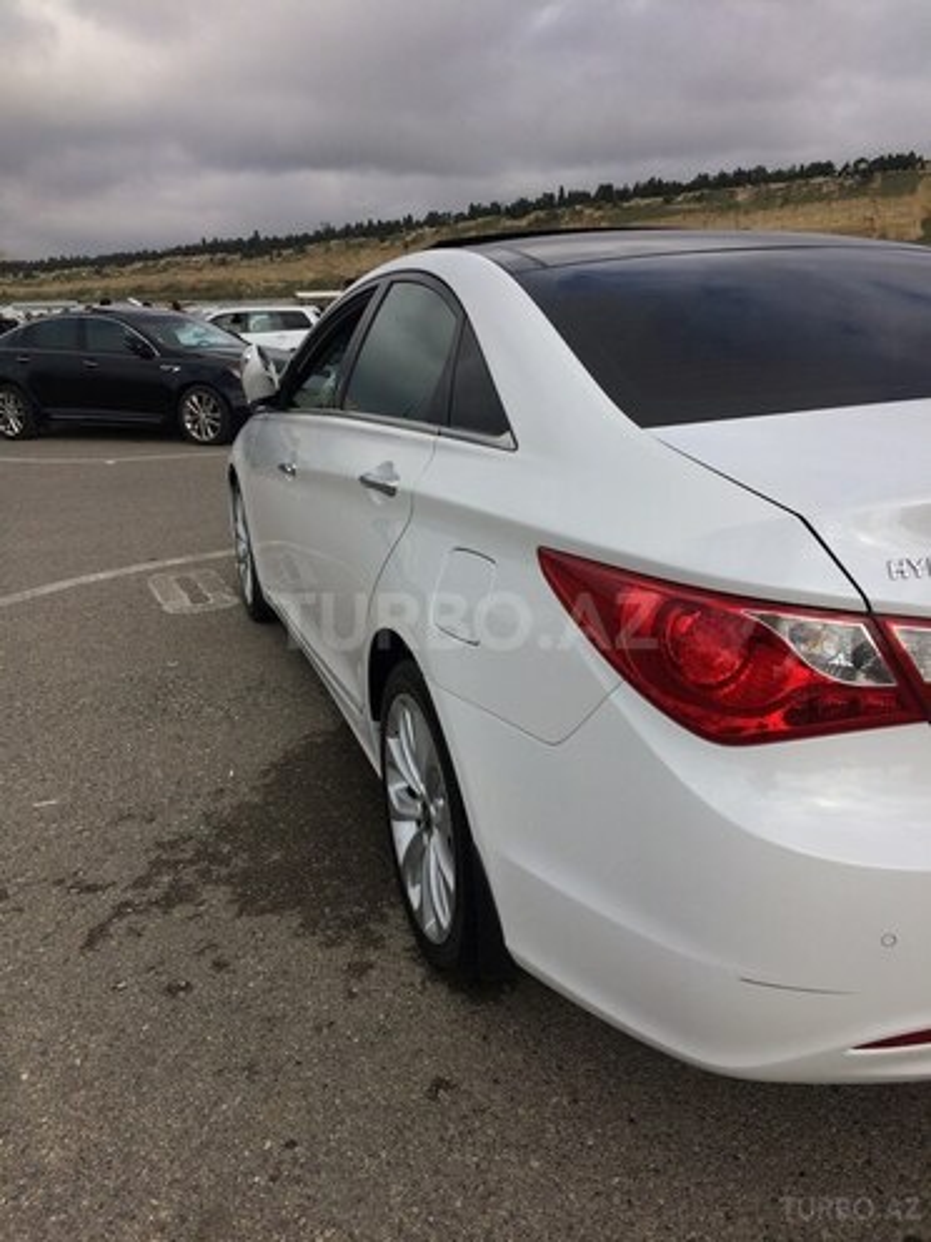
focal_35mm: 29
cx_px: 466
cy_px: 621
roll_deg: +2.3
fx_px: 1040
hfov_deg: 48.2
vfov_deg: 61.7
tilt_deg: -15.9
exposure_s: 1/2740
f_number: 2.2
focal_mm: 4.15
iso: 32
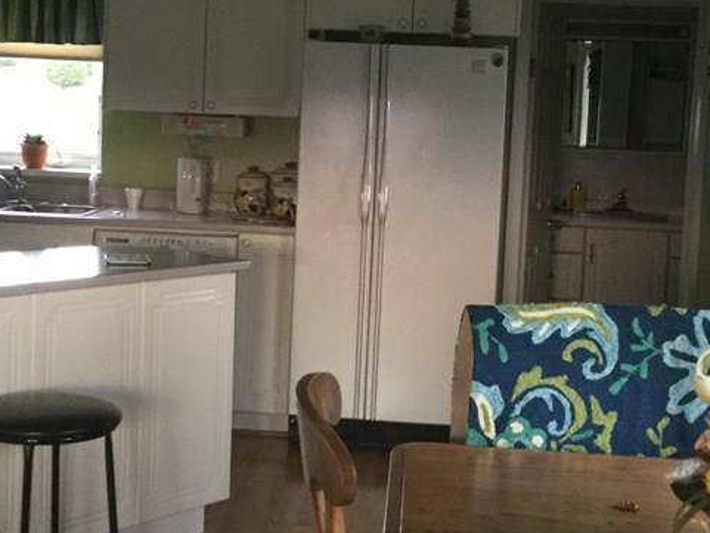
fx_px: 1354
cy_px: 205
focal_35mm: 66
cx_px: 311
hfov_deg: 29.4
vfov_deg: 22.2
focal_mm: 3.3
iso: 200
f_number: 2.4
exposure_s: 1/17
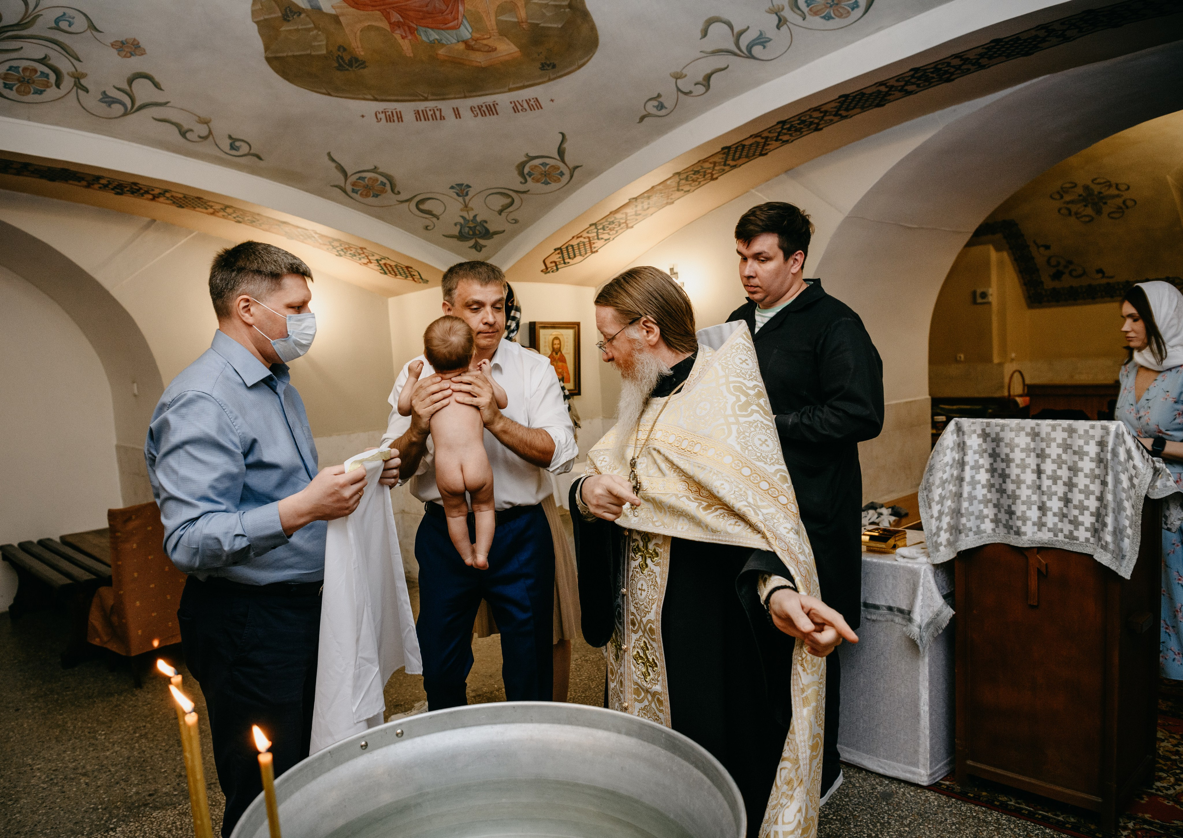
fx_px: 861
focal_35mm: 26
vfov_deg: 51.9
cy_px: 430
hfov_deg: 68.8
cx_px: 537
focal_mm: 24
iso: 640
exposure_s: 1/160
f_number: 3.5
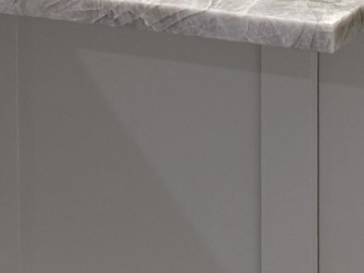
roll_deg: +0.1
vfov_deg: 8.3
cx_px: 441
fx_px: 1725
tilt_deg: -4.0
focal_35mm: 164
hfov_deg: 11.8
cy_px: -366
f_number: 1.78
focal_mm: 6.76
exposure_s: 1/60
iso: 250
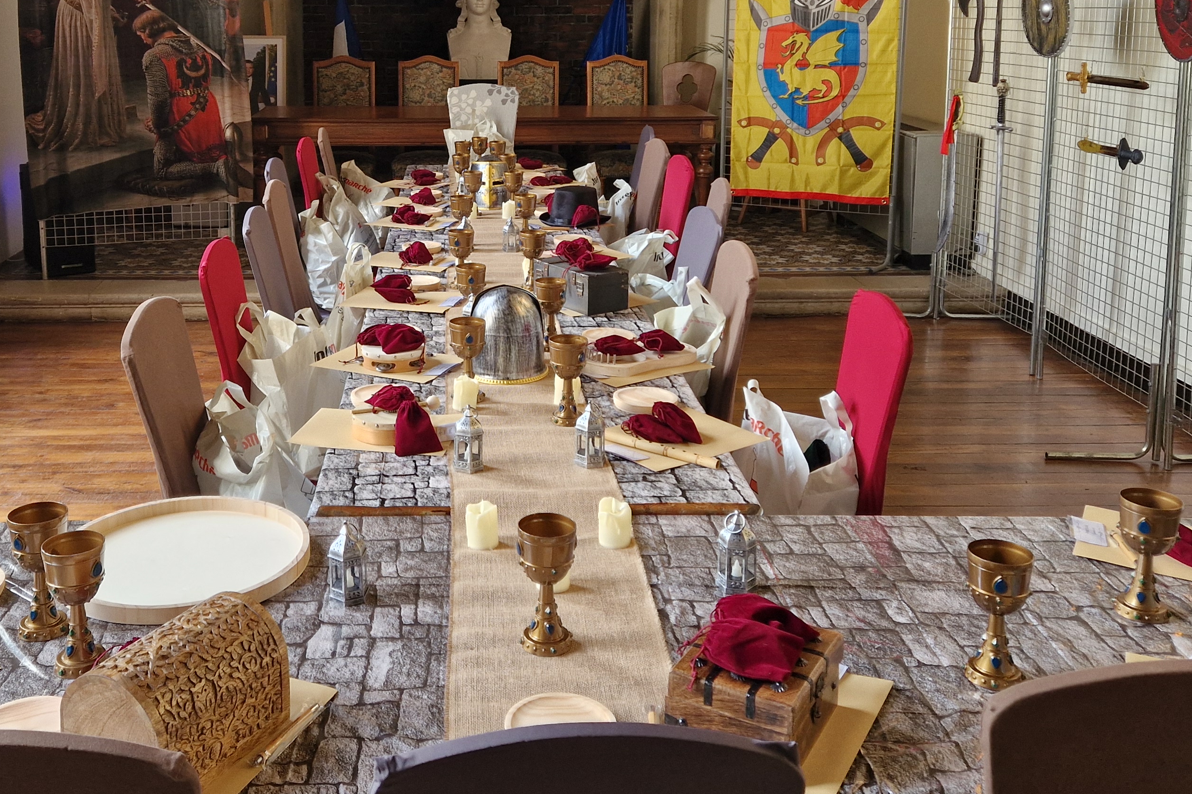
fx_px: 1258
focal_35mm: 38
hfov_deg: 50.4
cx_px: 478
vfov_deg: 34.5
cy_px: 220
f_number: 1.8
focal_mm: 5.4
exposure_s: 1/180
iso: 160
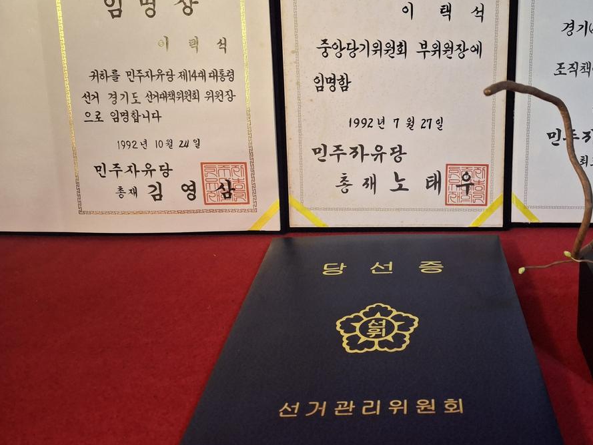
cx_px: 400
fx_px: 617
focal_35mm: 36
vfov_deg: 39.5
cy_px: 177
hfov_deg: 50.3
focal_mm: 4.69
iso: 200
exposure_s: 1/60
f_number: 1.8
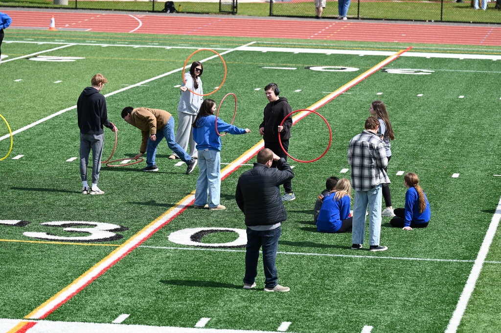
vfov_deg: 6.9
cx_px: 250
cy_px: 166
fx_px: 2781
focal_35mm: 200
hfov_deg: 10.3
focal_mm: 200
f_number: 5.6
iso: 100
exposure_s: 1/500
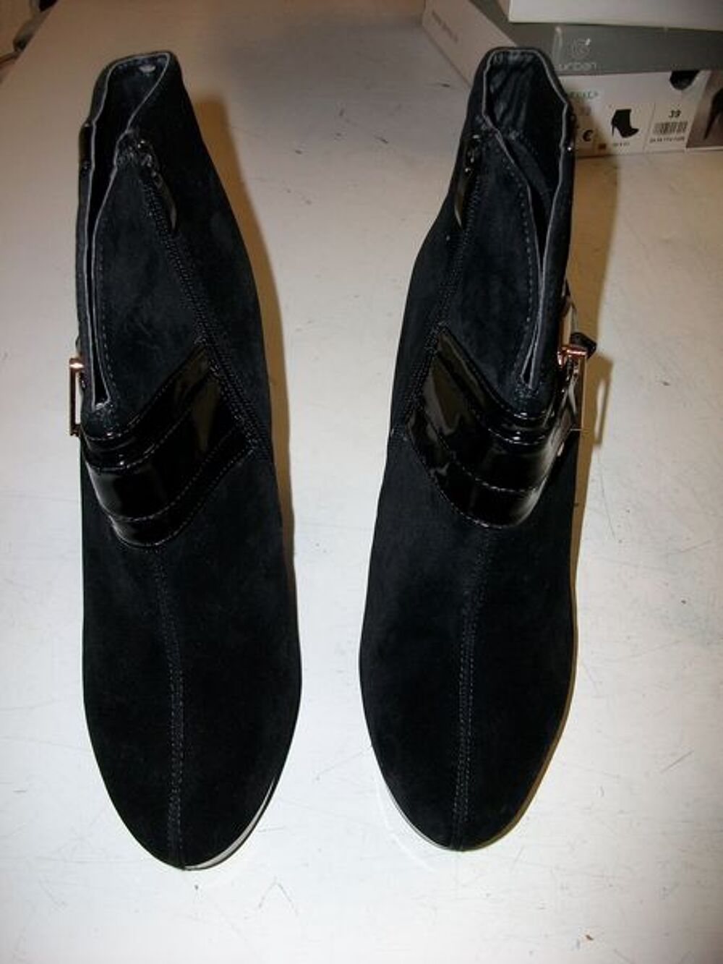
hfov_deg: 44.2
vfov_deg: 56.8
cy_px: 482
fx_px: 891
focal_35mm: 32
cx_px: 362
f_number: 2.9
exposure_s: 1/40
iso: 125
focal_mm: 5.7
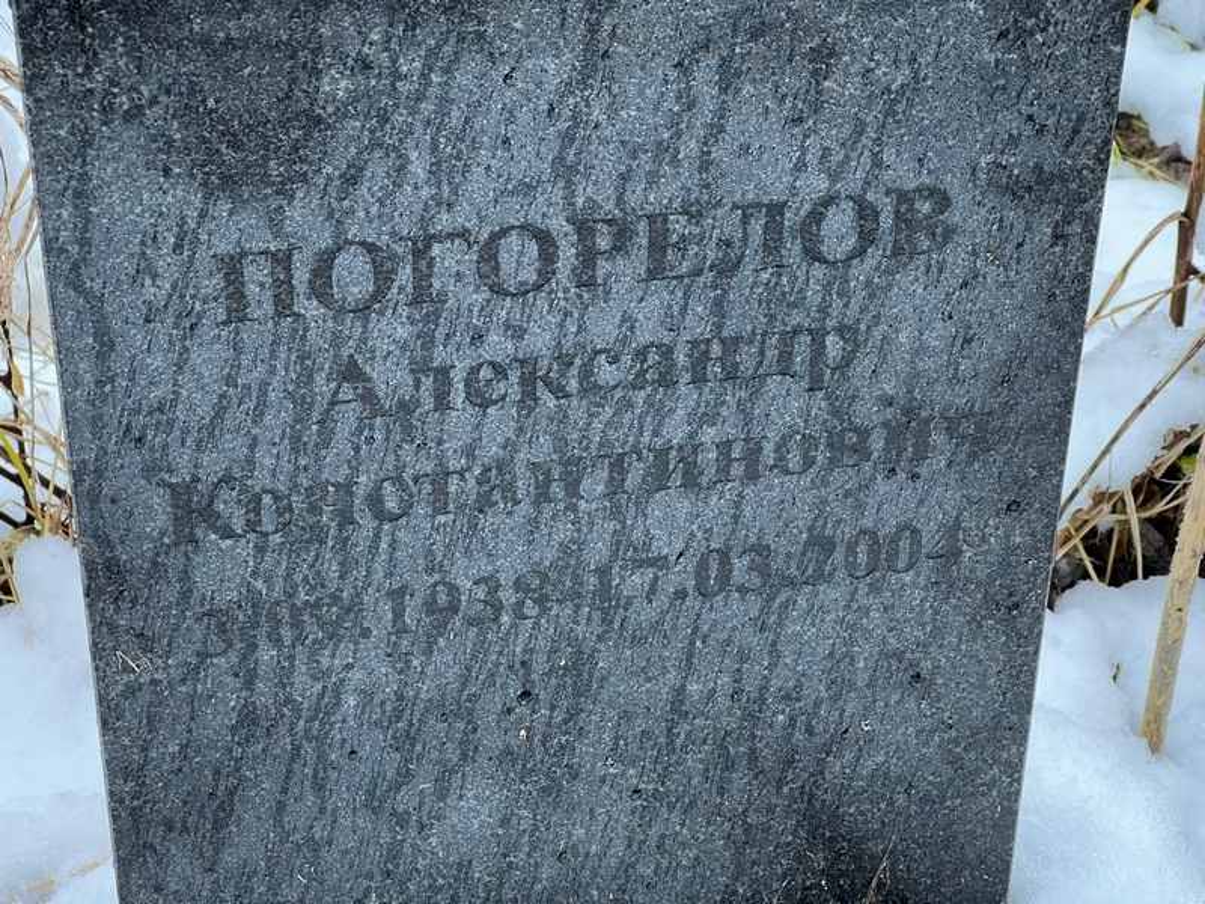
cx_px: 602
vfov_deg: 19.1
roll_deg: -0.9
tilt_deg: -35.2
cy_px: 452
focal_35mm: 77
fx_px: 2680
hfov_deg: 25.3
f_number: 2.8
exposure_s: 1/60
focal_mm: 9
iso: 250
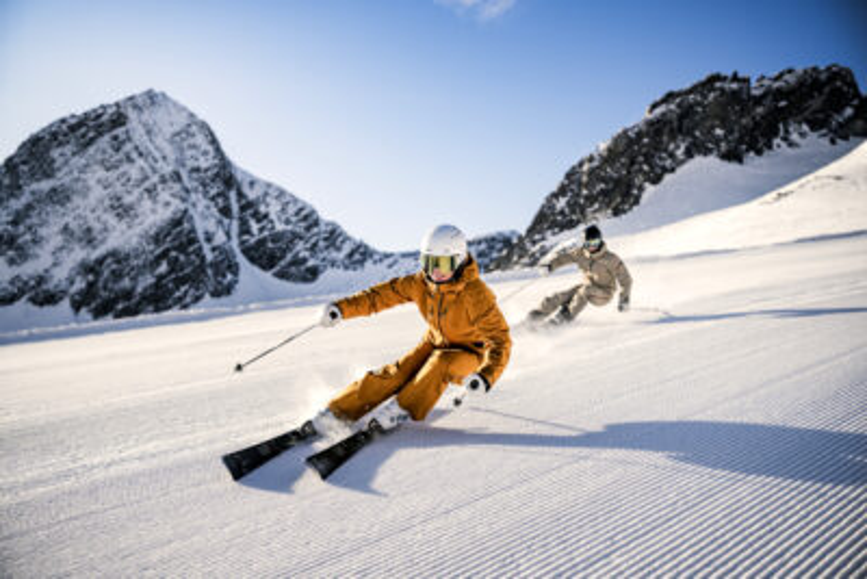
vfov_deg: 37.9
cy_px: 290
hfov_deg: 54.4
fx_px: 843
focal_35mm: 35
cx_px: 434
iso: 64
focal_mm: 35
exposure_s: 1/3200
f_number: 2
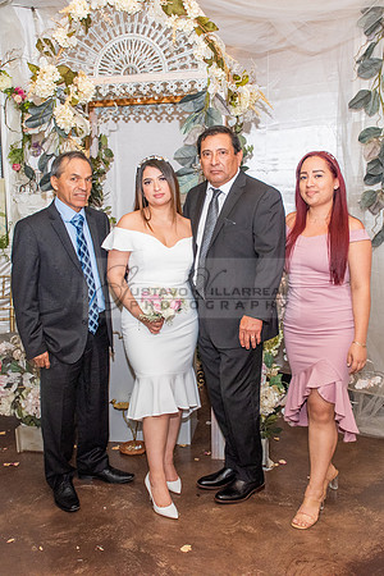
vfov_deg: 53.2
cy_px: 288
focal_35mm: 36
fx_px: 576
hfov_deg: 36.9
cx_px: 202
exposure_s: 1/125
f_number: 4.5
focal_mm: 24
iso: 1600
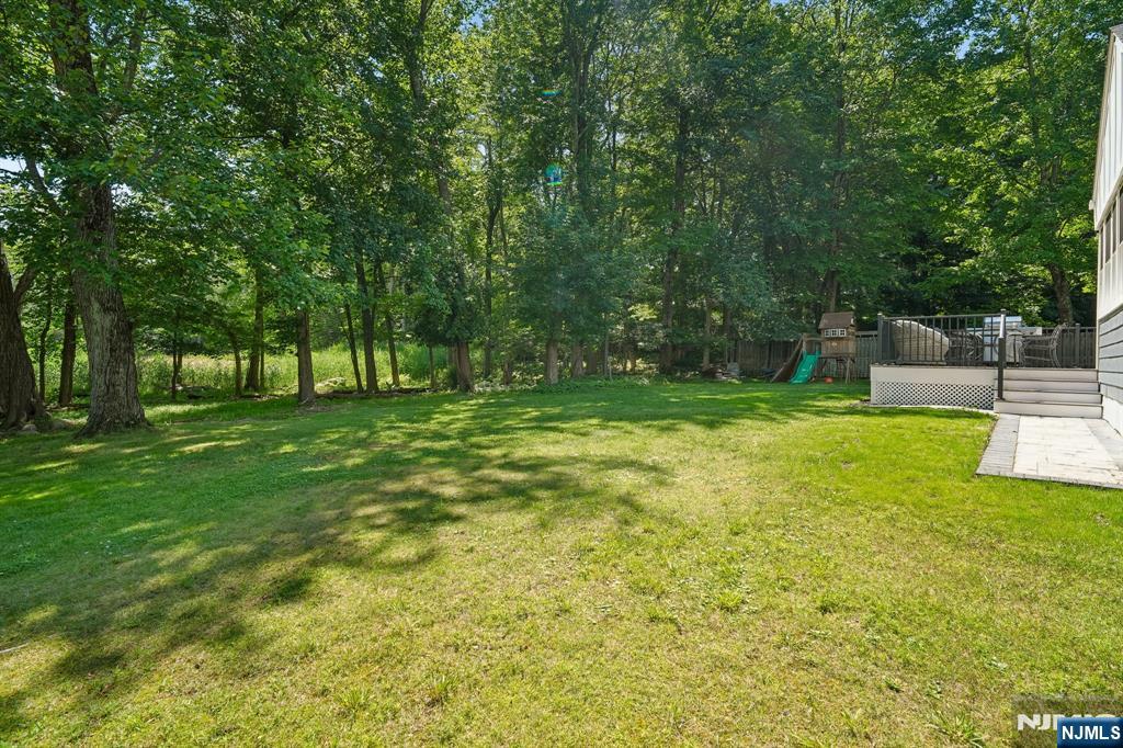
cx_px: 562
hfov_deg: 96.8
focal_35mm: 16
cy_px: 374
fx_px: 499
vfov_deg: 73.7
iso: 400
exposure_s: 1/125
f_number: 8
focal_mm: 16
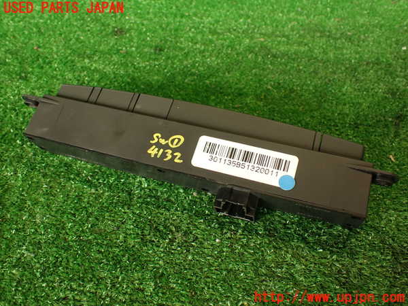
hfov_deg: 56.8
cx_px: 204
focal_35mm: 32
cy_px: 153
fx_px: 377
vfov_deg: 44.2
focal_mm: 5.79
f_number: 2.4
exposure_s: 1/60
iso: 200
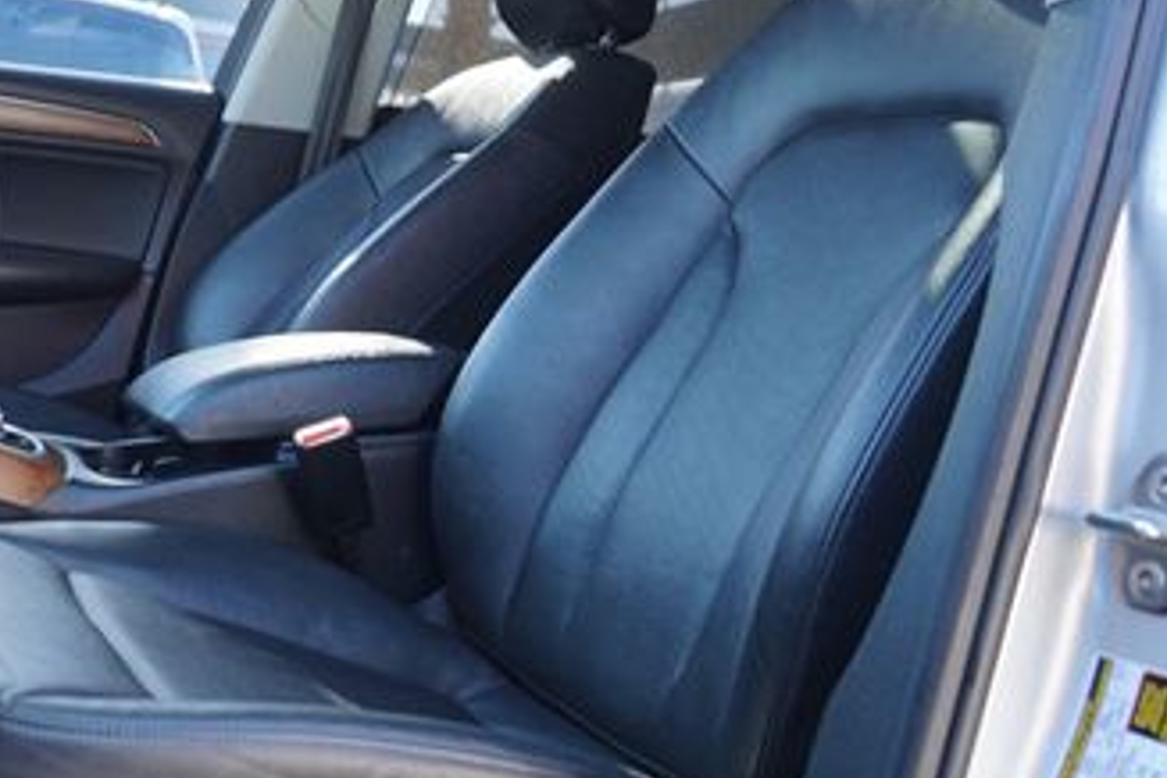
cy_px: 393
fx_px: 1523
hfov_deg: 40.1
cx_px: 218
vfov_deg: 28.6
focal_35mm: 47
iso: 200
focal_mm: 16
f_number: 4
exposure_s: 1/60
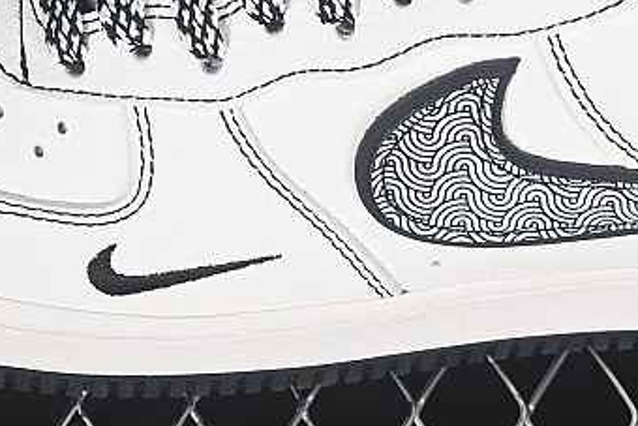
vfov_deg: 5.7
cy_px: -169
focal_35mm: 238
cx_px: 403
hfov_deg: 8.6
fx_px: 4219
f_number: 7.1
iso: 160
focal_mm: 50
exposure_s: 1/80
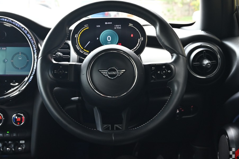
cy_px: 79
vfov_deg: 23.8
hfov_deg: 35.1
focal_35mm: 57
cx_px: 112
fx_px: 378
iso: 800
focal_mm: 31.5
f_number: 5.6
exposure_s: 1/45
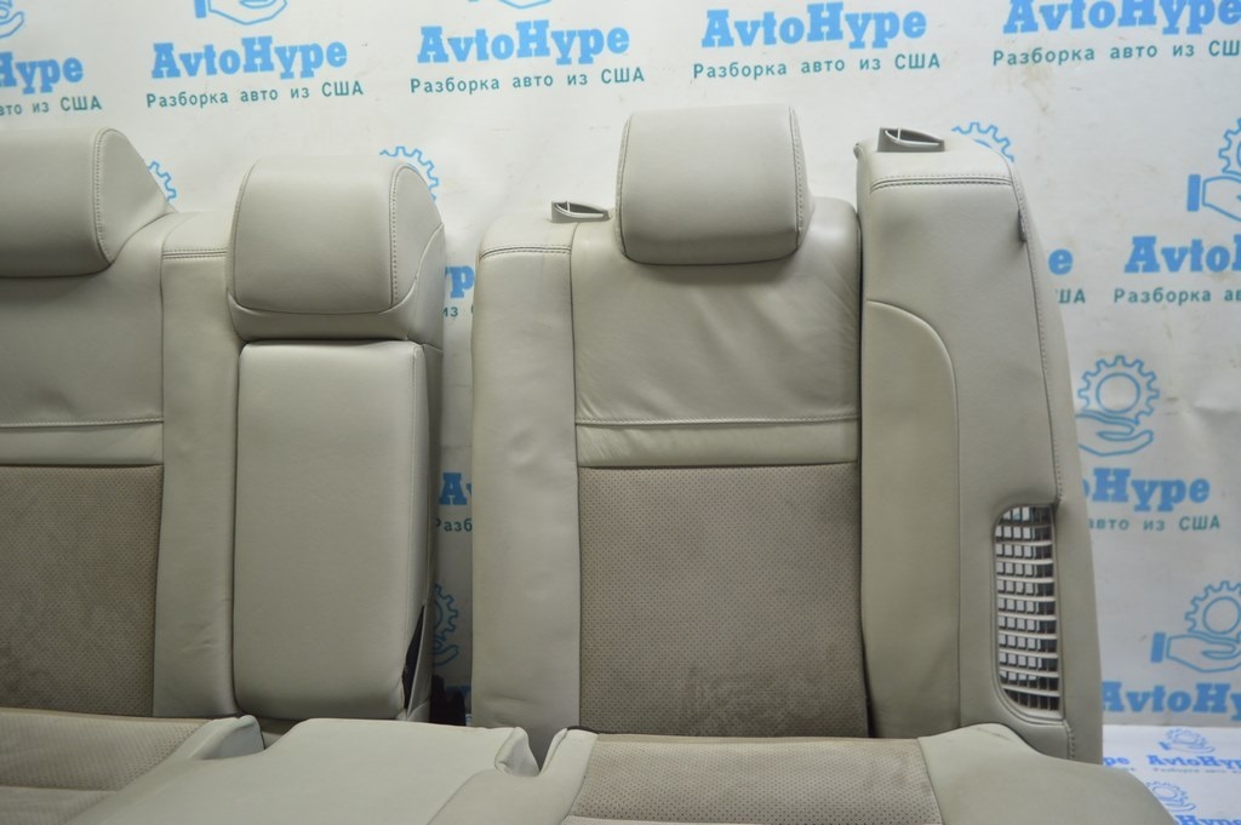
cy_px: 412
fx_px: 930
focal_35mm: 27
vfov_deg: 47.9
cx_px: 620
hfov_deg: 67.4
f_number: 3.5
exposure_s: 1/40
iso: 400
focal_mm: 18
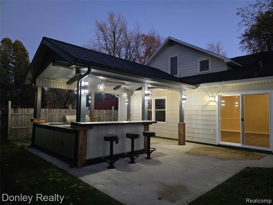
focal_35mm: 23
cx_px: 136
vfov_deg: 58.9
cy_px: 102
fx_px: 181
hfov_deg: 73.9
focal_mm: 6.3
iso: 2000
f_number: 1.7
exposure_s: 1/120
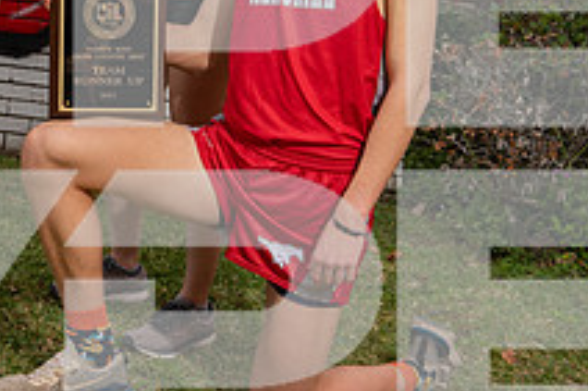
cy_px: -18
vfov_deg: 17.9
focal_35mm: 74
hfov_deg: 26.1
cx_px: 19
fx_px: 1208
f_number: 8
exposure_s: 1/250
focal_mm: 27
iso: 200
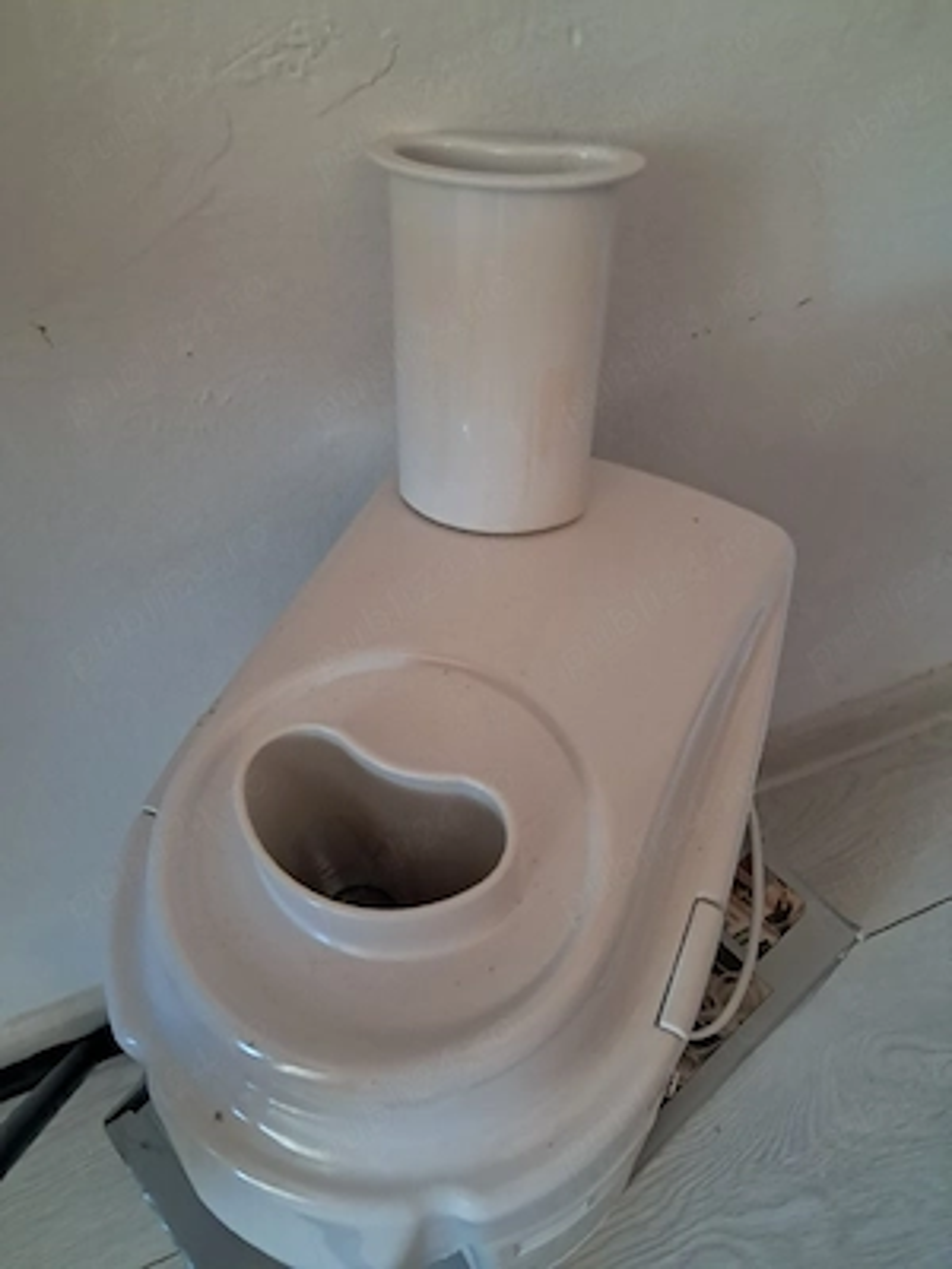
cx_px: 476
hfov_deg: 51.4
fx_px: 990
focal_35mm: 27
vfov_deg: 65.3
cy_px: 634
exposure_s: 1/33
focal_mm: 4
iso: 640
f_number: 1.8
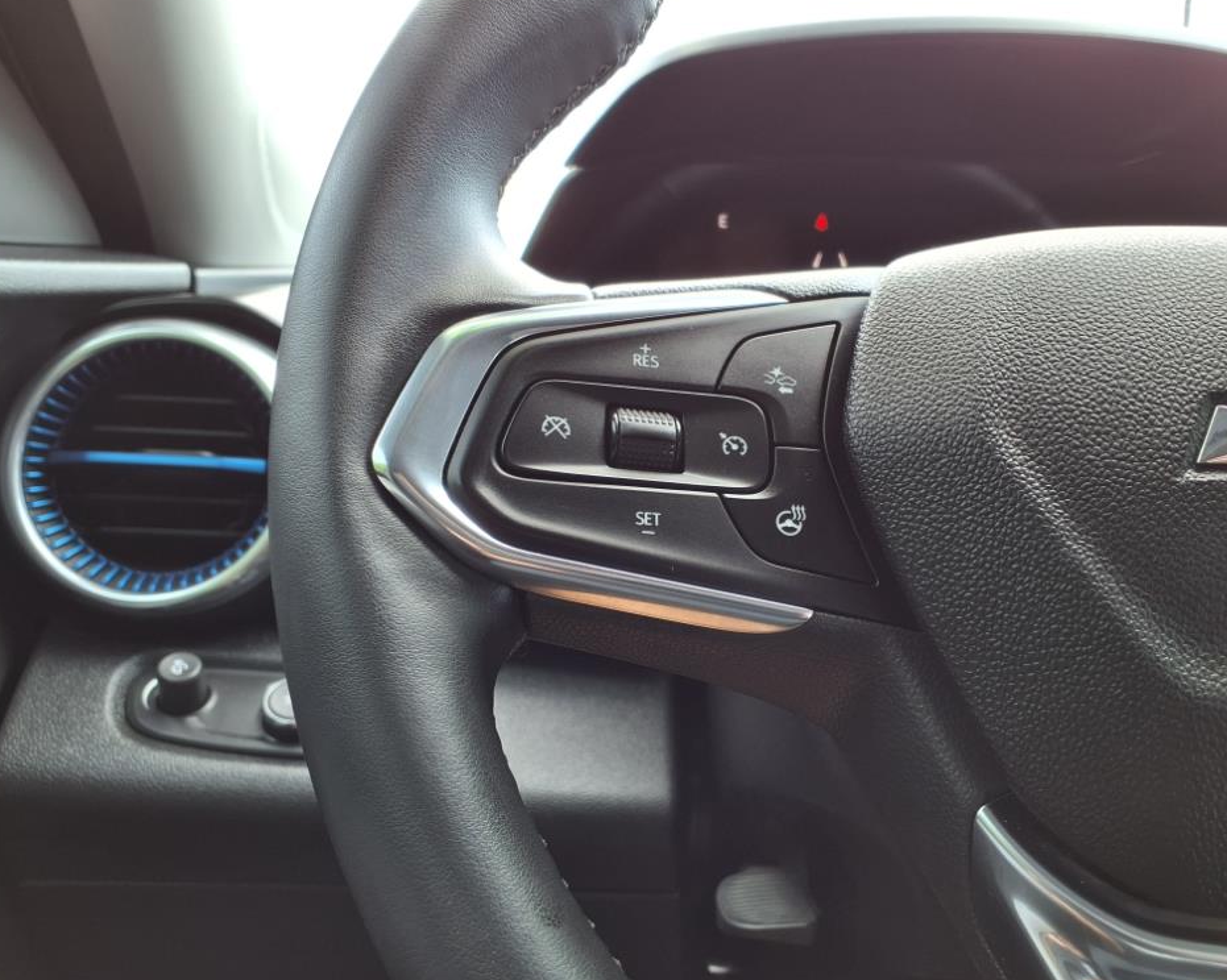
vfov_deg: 49.9
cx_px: 659
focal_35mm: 29
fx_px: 1053
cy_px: 486
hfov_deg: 60.4
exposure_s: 1/60.2
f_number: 1.9
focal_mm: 3.58
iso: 40
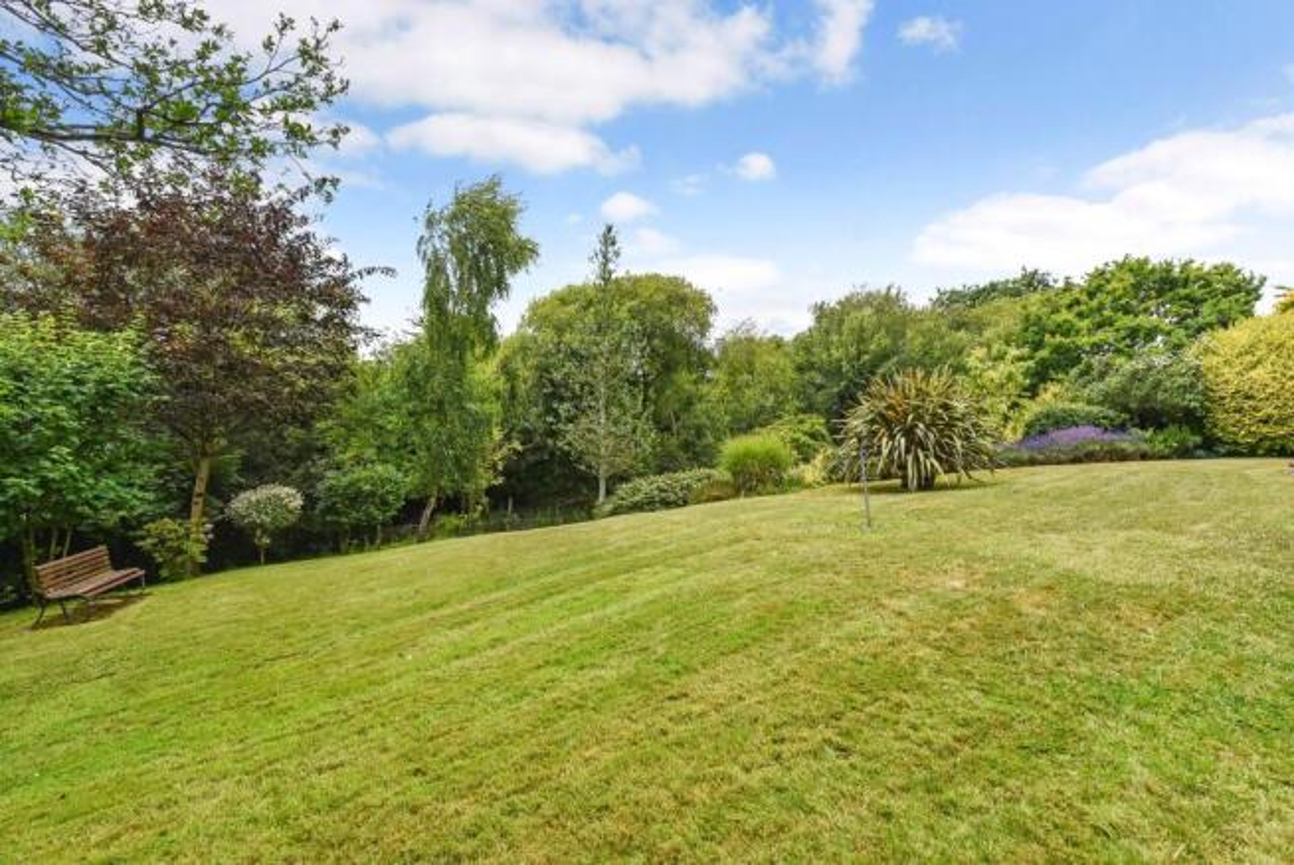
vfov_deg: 81.3
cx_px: 647
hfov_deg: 104.2
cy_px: 432
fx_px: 504
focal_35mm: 14
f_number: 8
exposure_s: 1/1000
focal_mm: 14
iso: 400
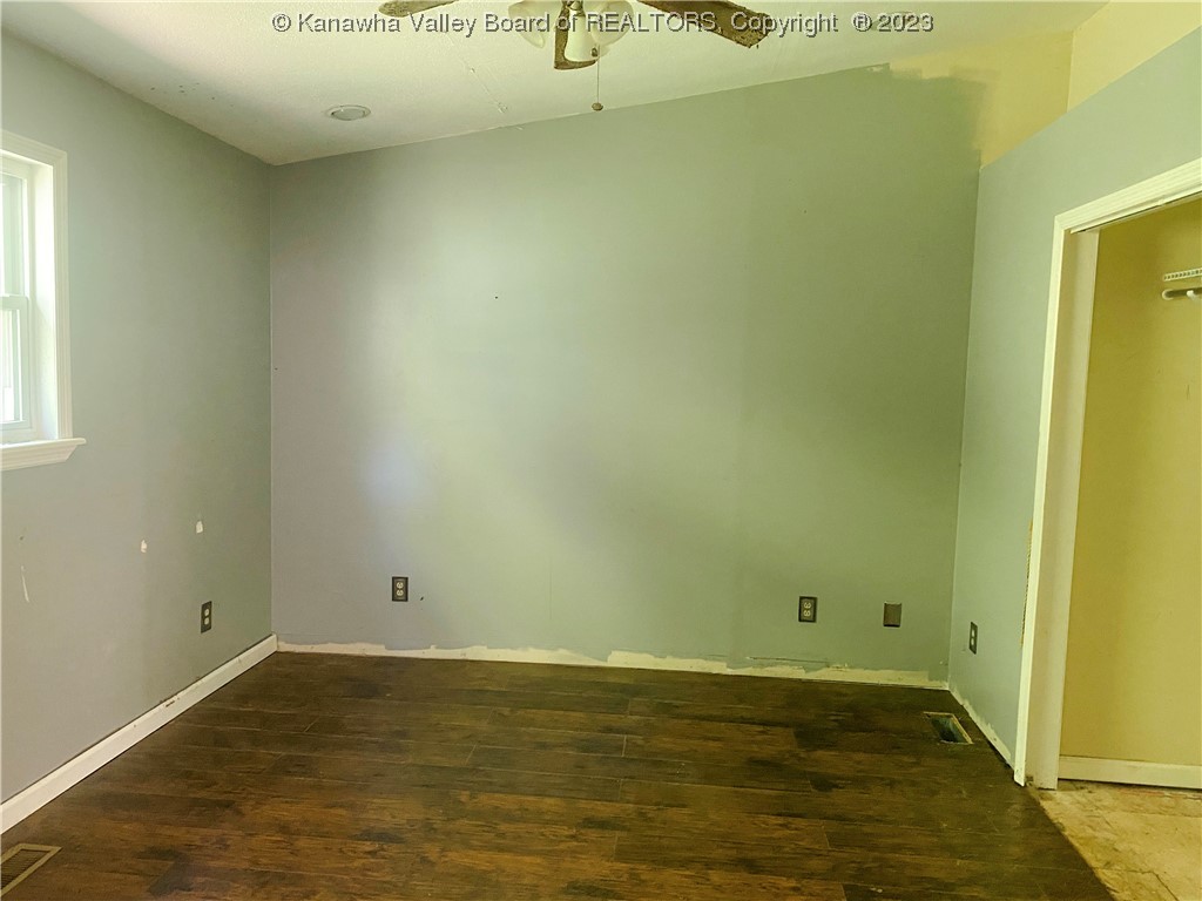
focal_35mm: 26
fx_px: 903
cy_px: 450
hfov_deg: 67.3
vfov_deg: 53.1
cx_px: 601
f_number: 1.8
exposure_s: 1/30
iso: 500
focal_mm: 4.25
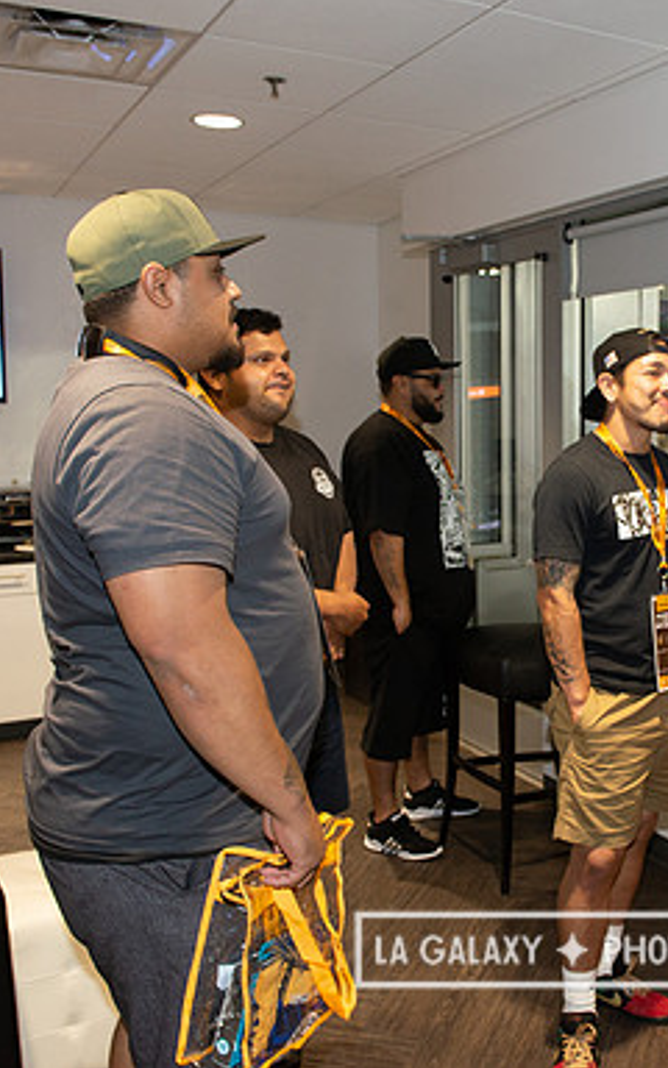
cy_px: 533
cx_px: 551
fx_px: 1078
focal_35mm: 37
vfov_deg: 52.7
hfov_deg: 33.3
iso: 640
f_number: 6.3
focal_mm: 24
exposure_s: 1/60
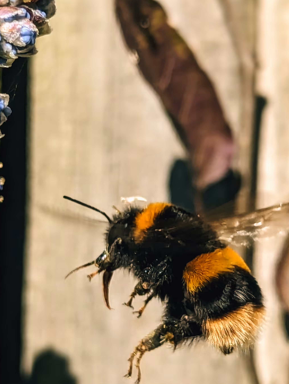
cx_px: 155
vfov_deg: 51.0
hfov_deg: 39.7
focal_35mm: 36
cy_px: 228
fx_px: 400
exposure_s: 1/1100
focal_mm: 6.81
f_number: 1.9
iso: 42
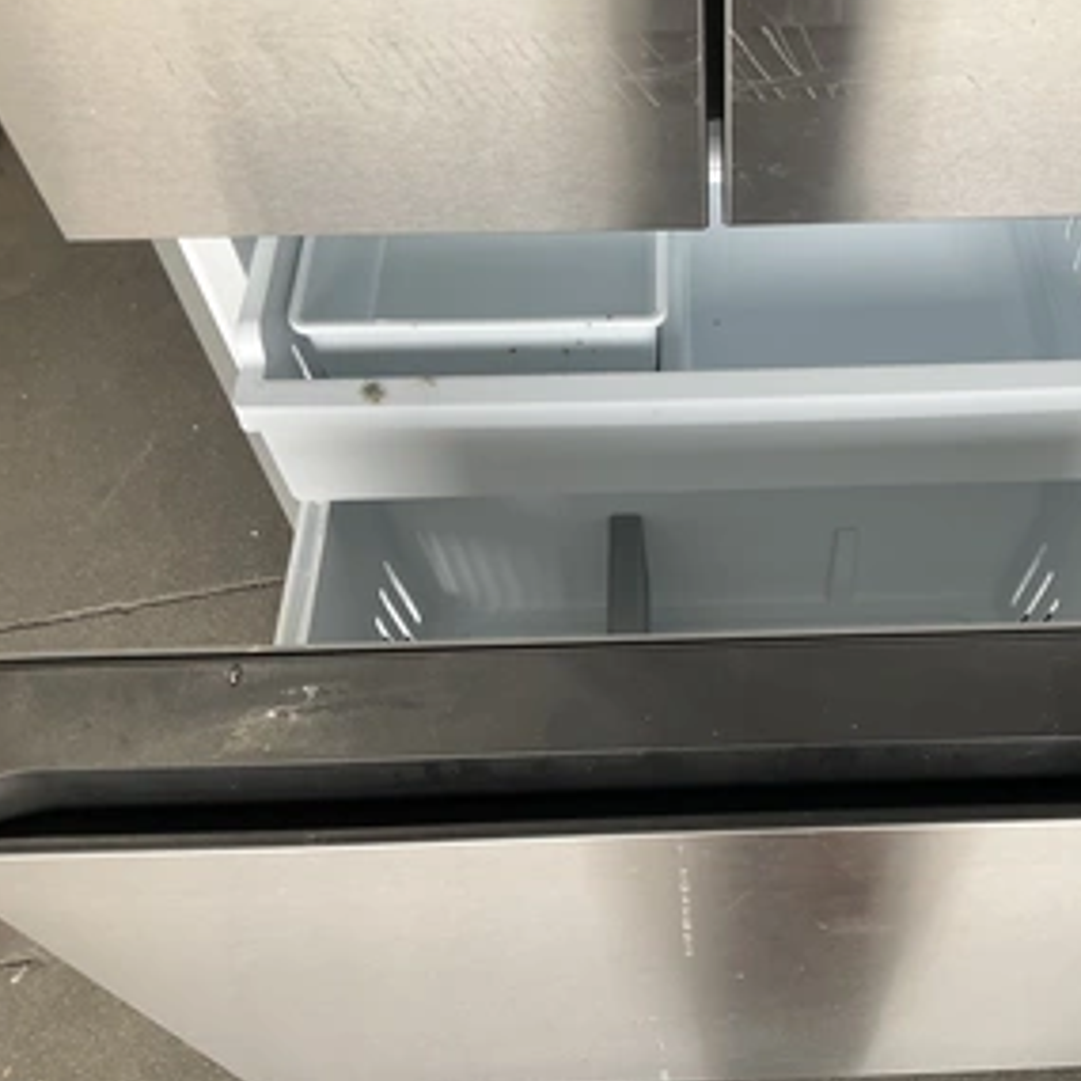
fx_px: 1272
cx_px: 728
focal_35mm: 36
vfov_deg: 46.0
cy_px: 539
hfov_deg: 45.3
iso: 32
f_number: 1.8
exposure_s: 1/122
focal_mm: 3
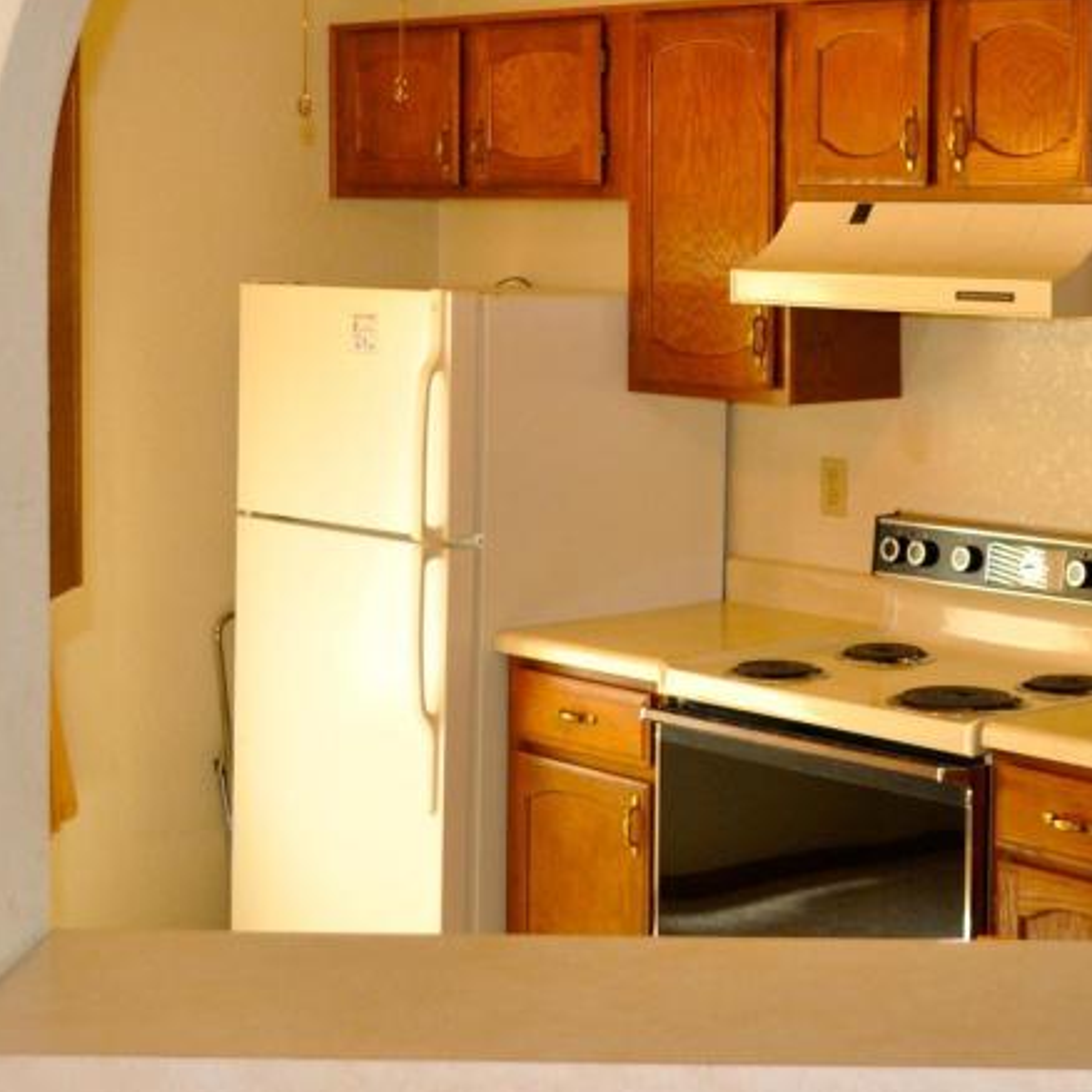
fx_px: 2641
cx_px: 783
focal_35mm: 74
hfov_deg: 23.2
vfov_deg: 23.2
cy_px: 312
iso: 800
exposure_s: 1/60
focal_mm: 22
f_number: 4
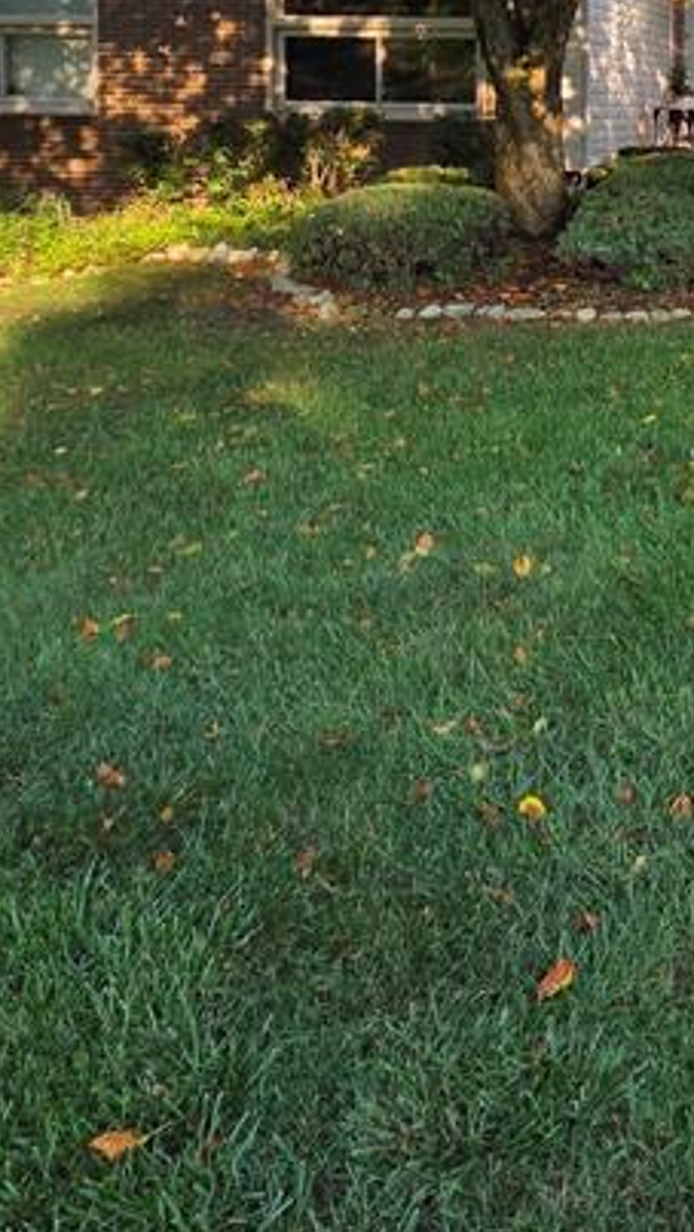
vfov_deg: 50.3
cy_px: 168
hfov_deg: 29.7
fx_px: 1177
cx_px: 758
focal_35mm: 36
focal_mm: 2.2
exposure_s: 1/457
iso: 50
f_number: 2.2
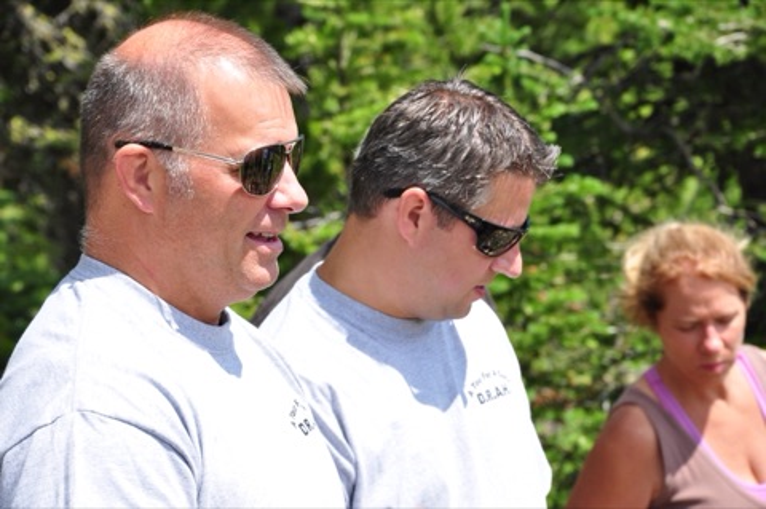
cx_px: 383
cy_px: 254
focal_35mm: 158
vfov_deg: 8.7
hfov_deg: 13.1
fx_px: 3348
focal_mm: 105
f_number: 9
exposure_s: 1/250
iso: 200
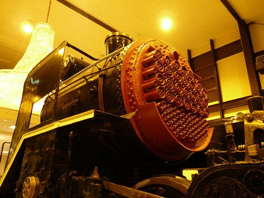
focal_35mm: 28
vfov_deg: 49.7
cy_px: 99
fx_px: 214
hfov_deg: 63.4
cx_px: 132
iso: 200
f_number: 2.8
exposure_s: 1/13
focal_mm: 4.6
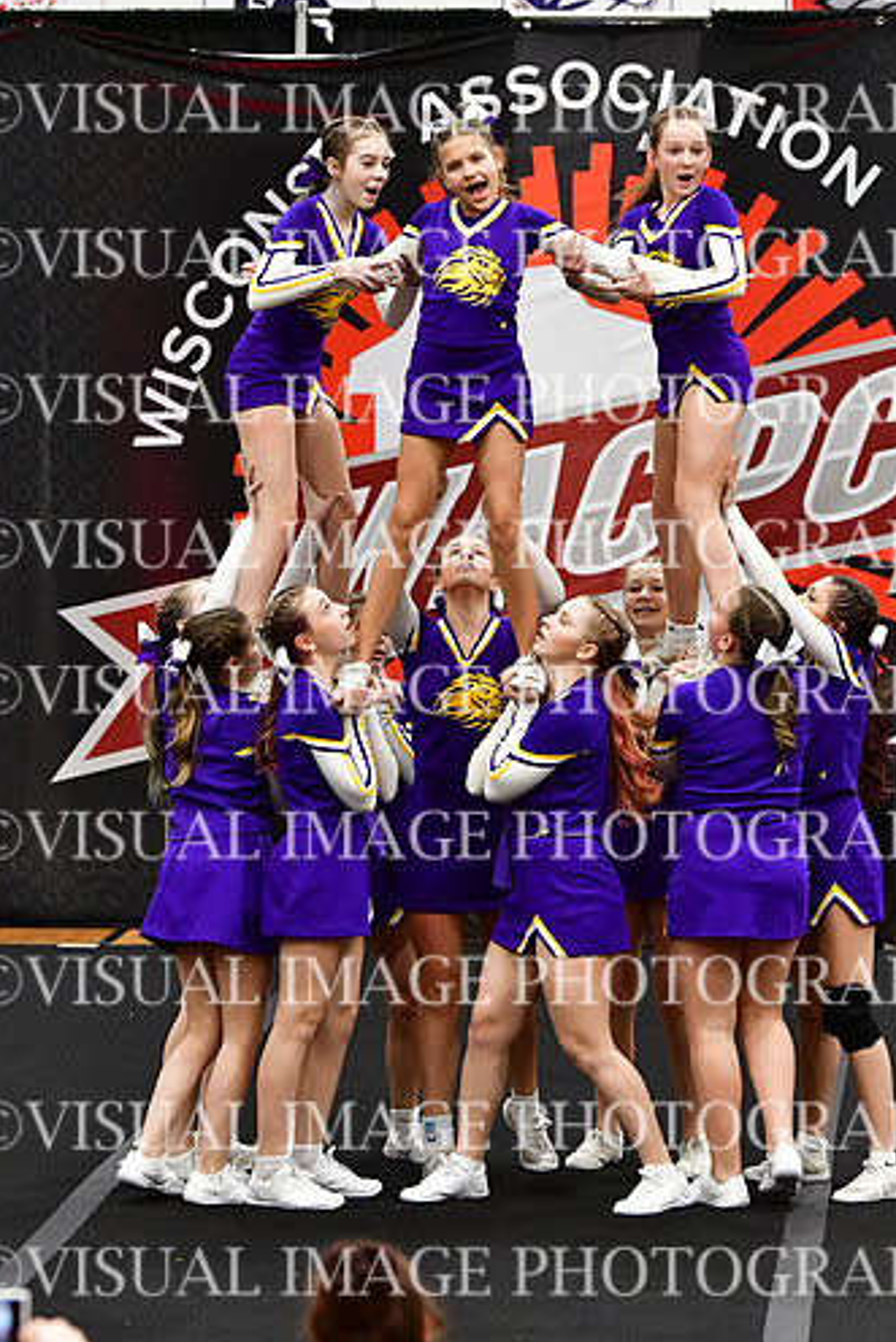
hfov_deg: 7.7
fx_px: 6677
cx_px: 494
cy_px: 617
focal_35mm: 179
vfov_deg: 11.5
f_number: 3.5
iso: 5000
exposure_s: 1/500
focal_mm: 102
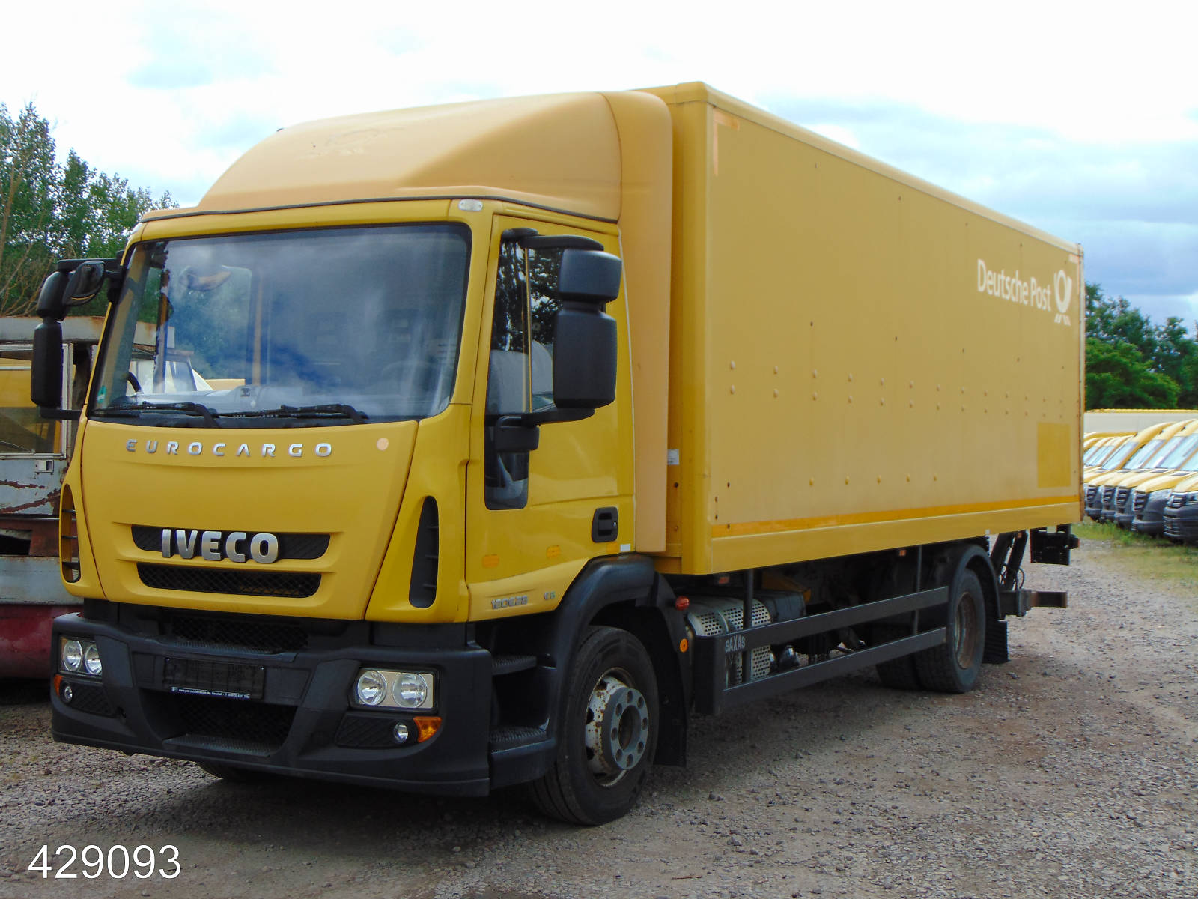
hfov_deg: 38.2
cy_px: 450
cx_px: 599
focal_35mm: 50
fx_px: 1730
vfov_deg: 29.1
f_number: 3.5
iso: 80
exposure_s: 1/320
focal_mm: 9
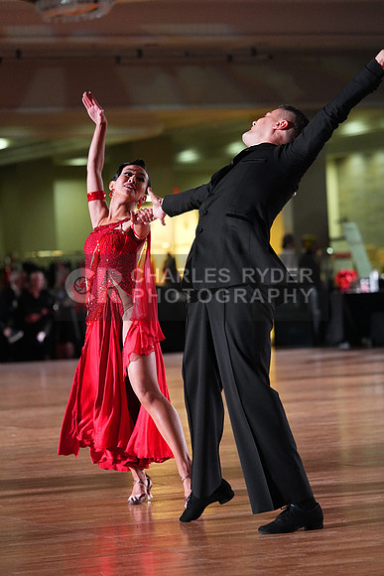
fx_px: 2382
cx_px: 192
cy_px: 288
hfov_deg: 9.2
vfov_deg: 13.8
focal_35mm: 149
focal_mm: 149
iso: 6400
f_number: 4
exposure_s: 1/400
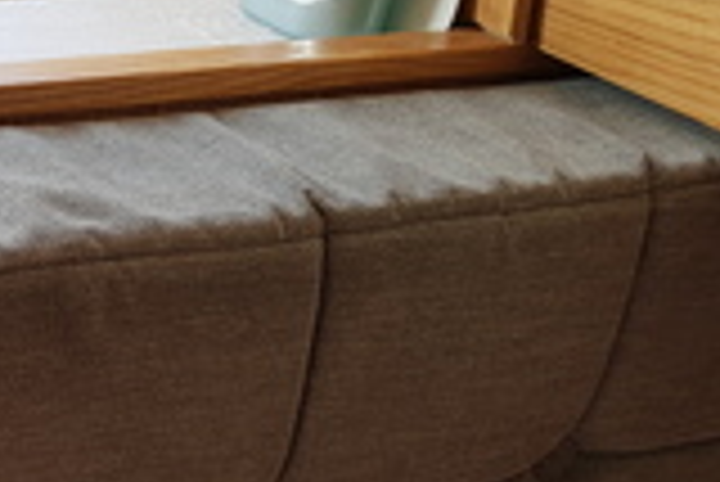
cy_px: 374
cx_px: -56
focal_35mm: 68
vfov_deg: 19.9
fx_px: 1361
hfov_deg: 27.3
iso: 50
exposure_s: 1/50
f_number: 1.7
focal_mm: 4.2
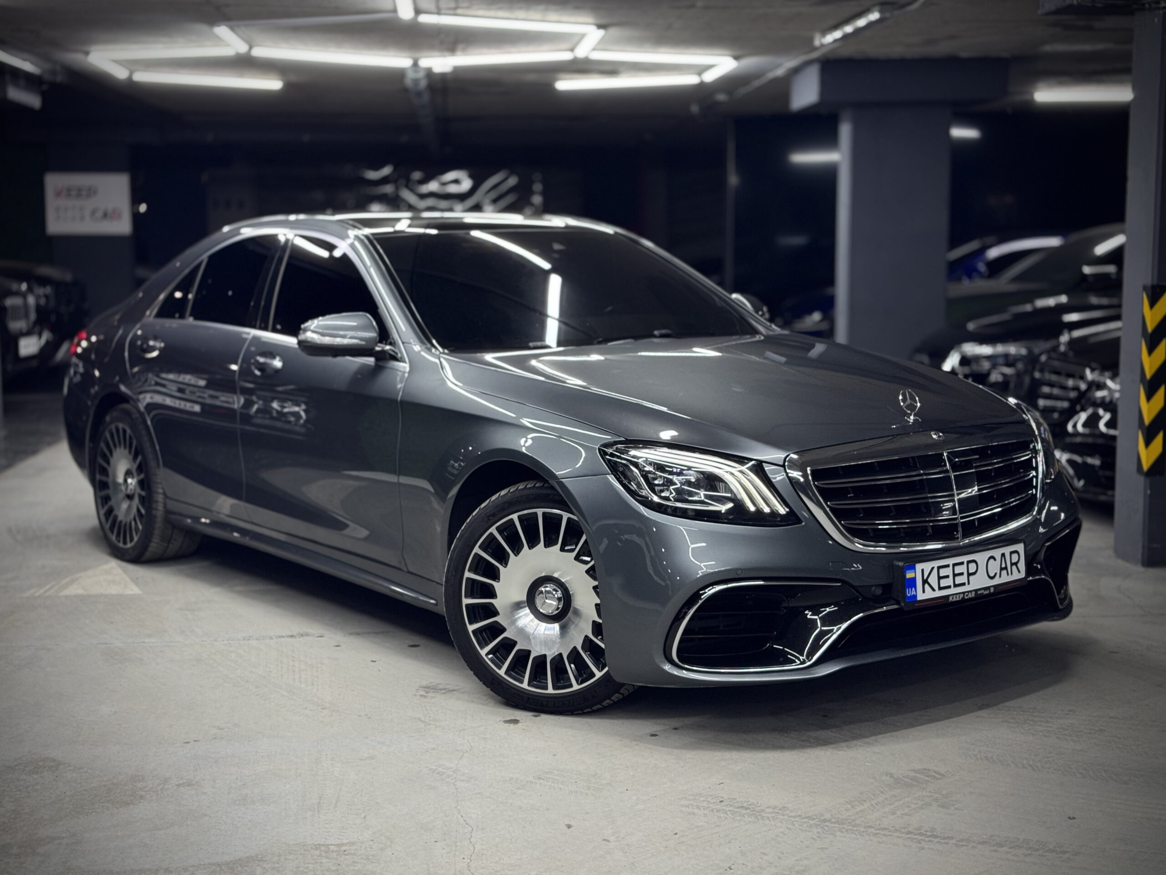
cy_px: 438
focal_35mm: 48
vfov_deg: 30.3
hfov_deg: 39.7
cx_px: 583
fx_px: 1617
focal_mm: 6.76
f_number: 1.78
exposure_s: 1/100
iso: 160
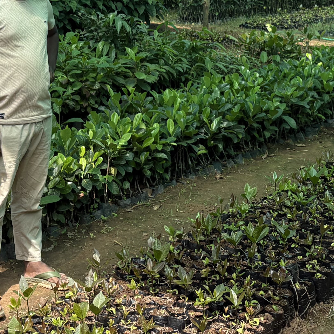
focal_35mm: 81
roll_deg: +0.8
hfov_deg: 21.4
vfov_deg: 20.5
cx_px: 153
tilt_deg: -4.6
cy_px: -27
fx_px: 884
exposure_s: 1/1751
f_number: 1.6
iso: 50
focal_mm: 5.96
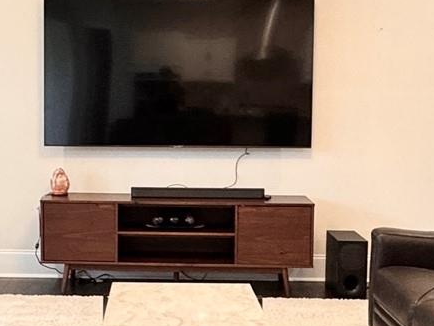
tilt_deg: -4.1
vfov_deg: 22.3
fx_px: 828
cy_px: 156
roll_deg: -0.9
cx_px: 143
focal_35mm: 66
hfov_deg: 29.2
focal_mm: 2.22
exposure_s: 1/60
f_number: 2.2
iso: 200
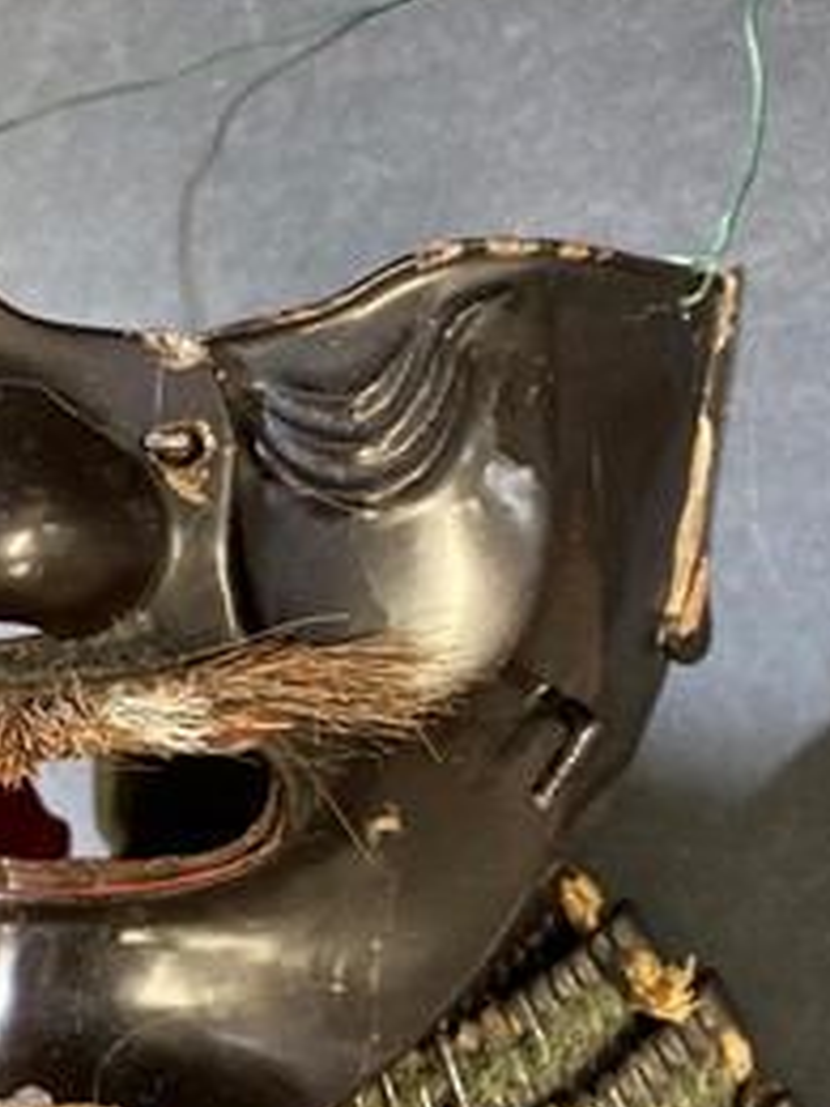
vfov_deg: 43.6
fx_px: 1375
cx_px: 204
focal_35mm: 43
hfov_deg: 32.9
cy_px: 660
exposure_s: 1/25
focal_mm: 3.99
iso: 320
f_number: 1.8
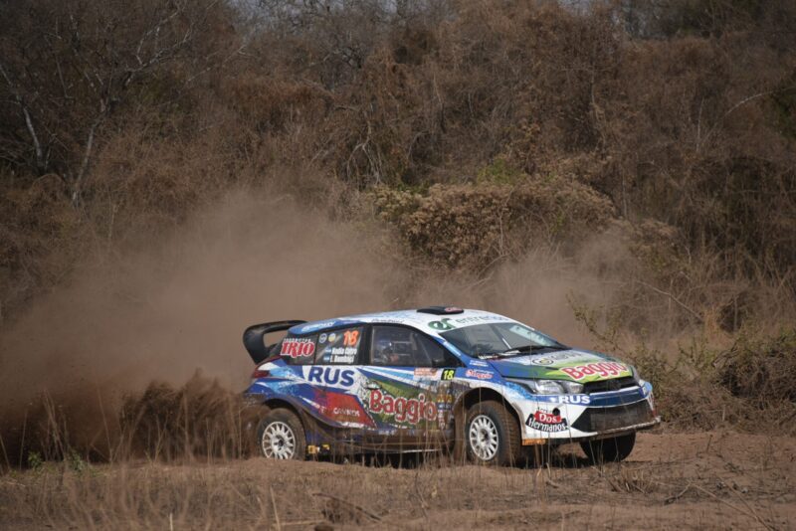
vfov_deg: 4.6
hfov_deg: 6.9
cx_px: 398
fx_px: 6635
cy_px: 266
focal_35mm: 300
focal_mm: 300
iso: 400
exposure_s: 1/3200
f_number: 5.6
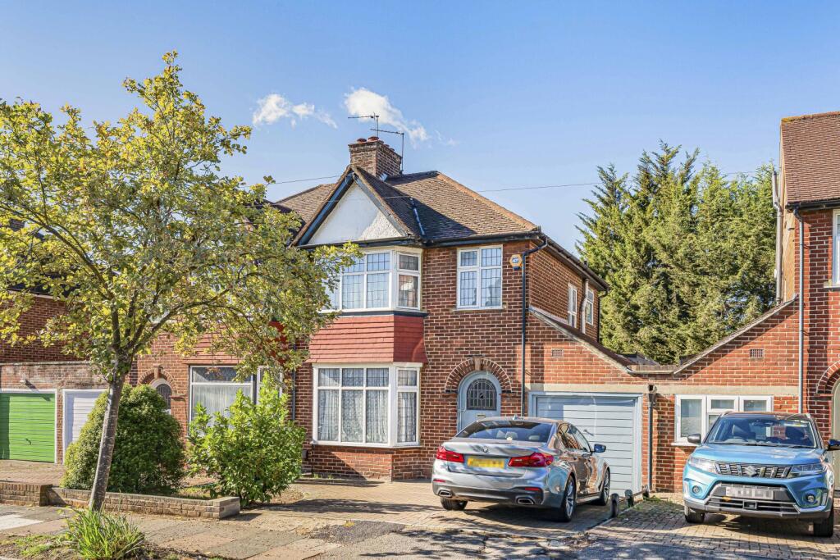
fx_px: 688
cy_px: 280
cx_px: 420
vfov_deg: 44.3
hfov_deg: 62.8
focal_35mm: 30
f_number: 11
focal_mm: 29.5
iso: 800
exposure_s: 1/400
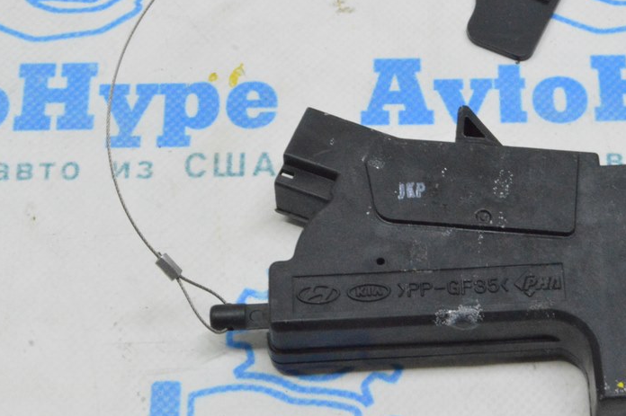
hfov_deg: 19.2
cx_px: 442
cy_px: 158
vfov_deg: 12.9
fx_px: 1842
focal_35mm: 106
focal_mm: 48
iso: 6400
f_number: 20
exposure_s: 1/20
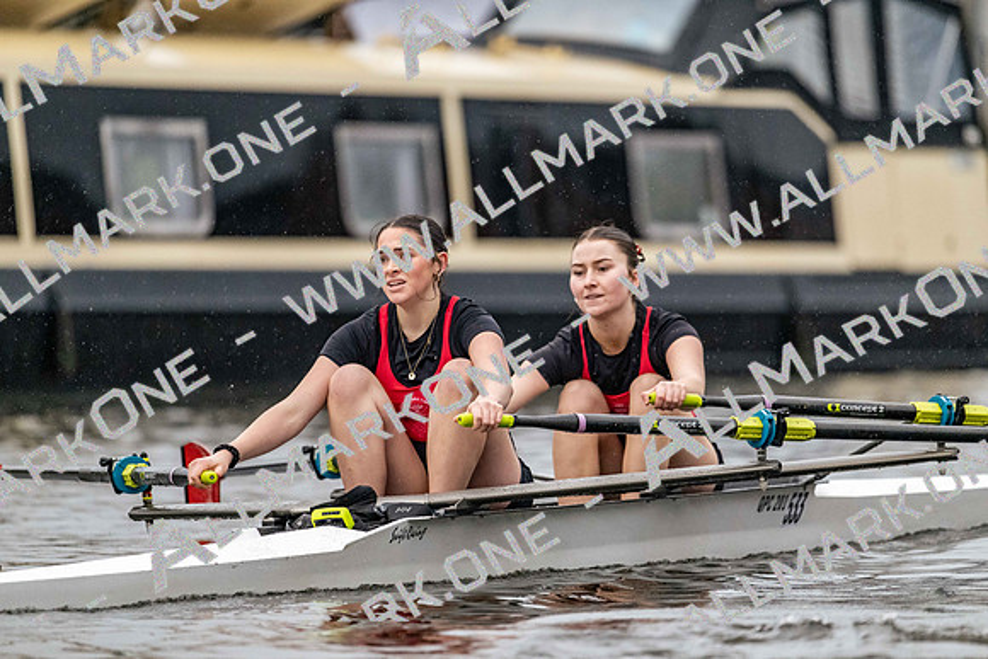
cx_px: 494
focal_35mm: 400
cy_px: 330
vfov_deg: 3.4
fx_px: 10980
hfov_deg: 5.2
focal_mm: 400
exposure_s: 1/2000
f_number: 4.5
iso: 5600
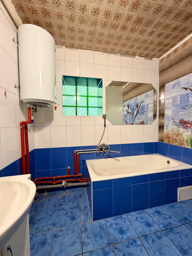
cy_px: 128
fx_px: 104
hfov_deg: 85.7
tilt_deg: -1.6
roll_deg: +0.1
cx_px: 96
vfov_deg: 102.1
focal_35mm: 14
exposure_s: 1/50
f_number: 2.2
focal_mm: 2.22
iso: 320
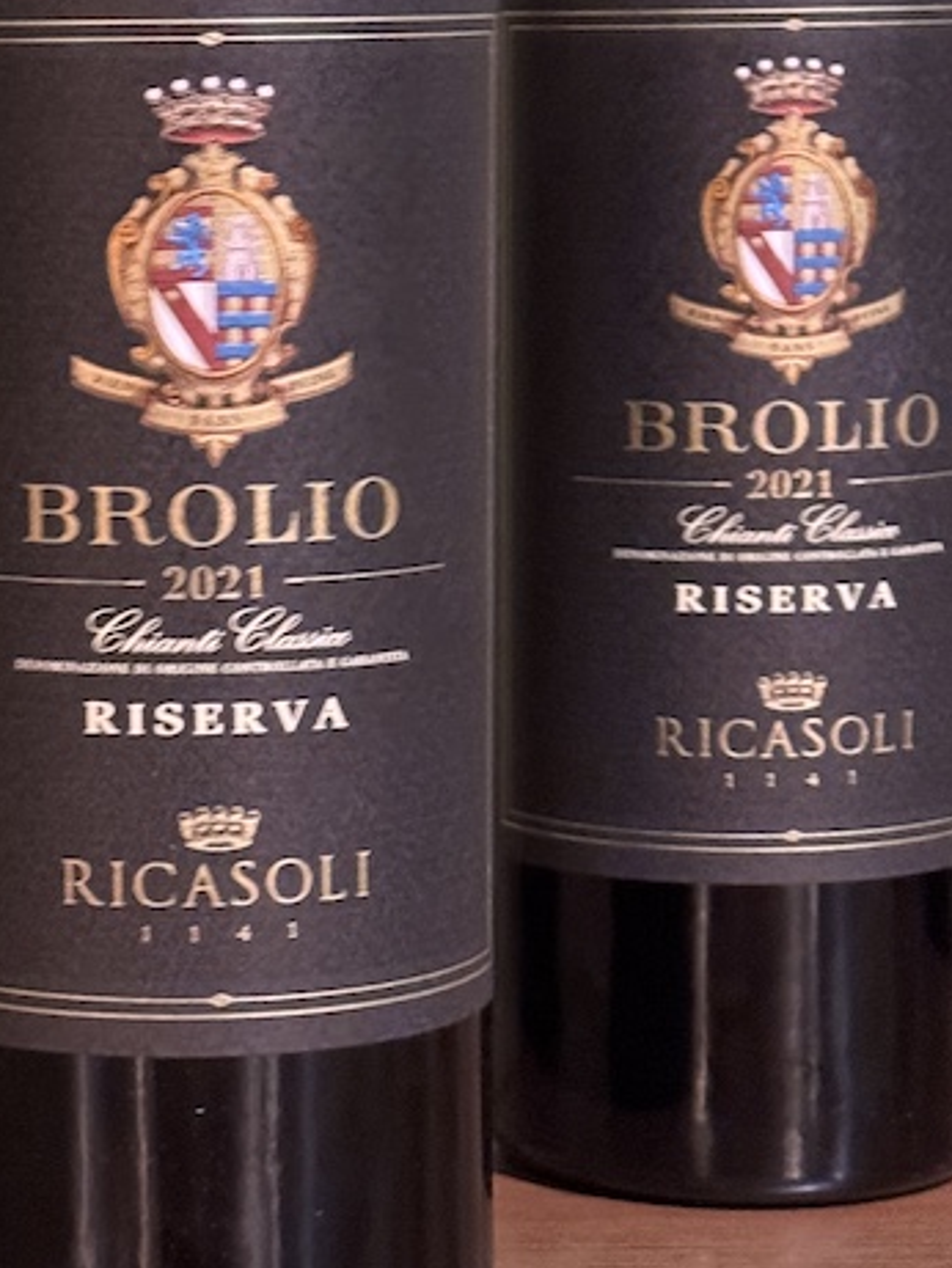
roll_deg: +0.5
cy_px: 388
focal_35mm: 125
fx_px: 4582
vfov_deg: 15.7
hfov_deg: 11.8
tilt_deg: -5.0
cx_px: 99
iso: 640
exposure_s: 1/20
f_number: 1.78
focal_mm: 6.76
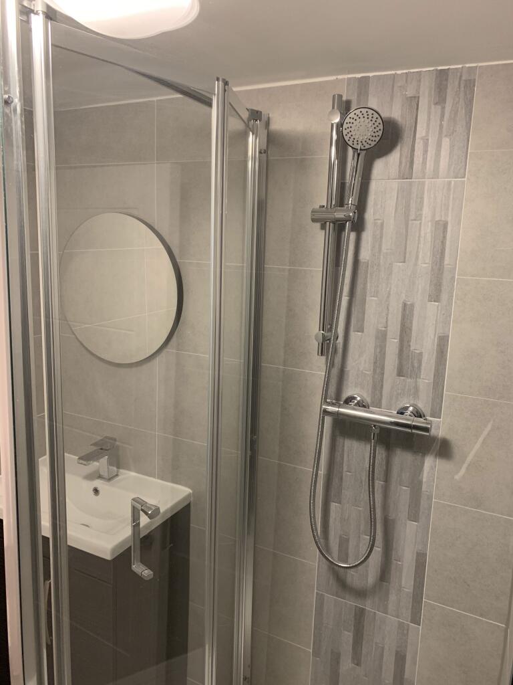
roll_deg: -2.1
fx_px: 514
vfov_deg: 67.3
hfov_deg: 53.1
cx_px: 256
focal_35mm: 26
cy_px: 342
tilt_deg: -9.4
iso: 250
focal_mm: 4.25
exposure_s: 1/49
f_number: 1.8
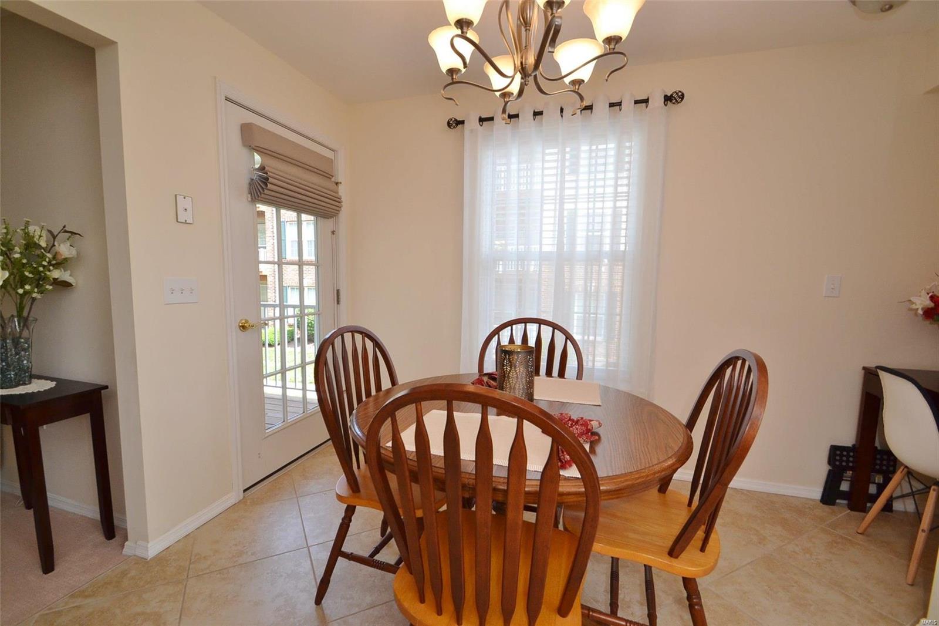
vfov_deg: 77.3
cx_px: 470
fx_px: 391
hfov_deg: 100.4
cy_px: 313
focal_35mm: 15
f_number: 6.3
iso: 400
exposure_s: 1/125
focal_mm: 10
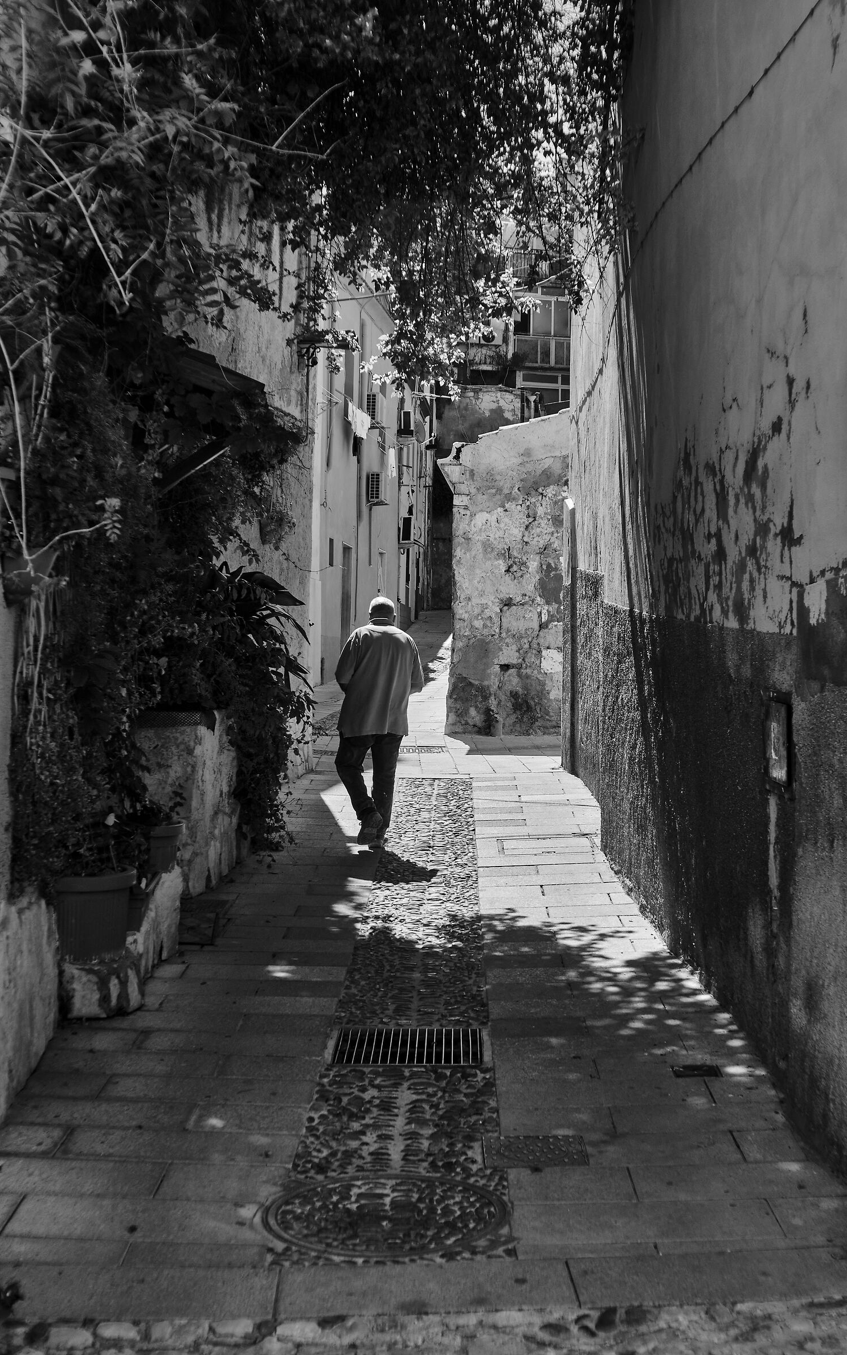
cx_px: 454
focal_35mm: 37
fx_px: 1367
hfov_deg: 34.4
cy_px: 675
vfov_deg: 52.8
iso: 200
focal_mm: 24
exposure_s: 1/500
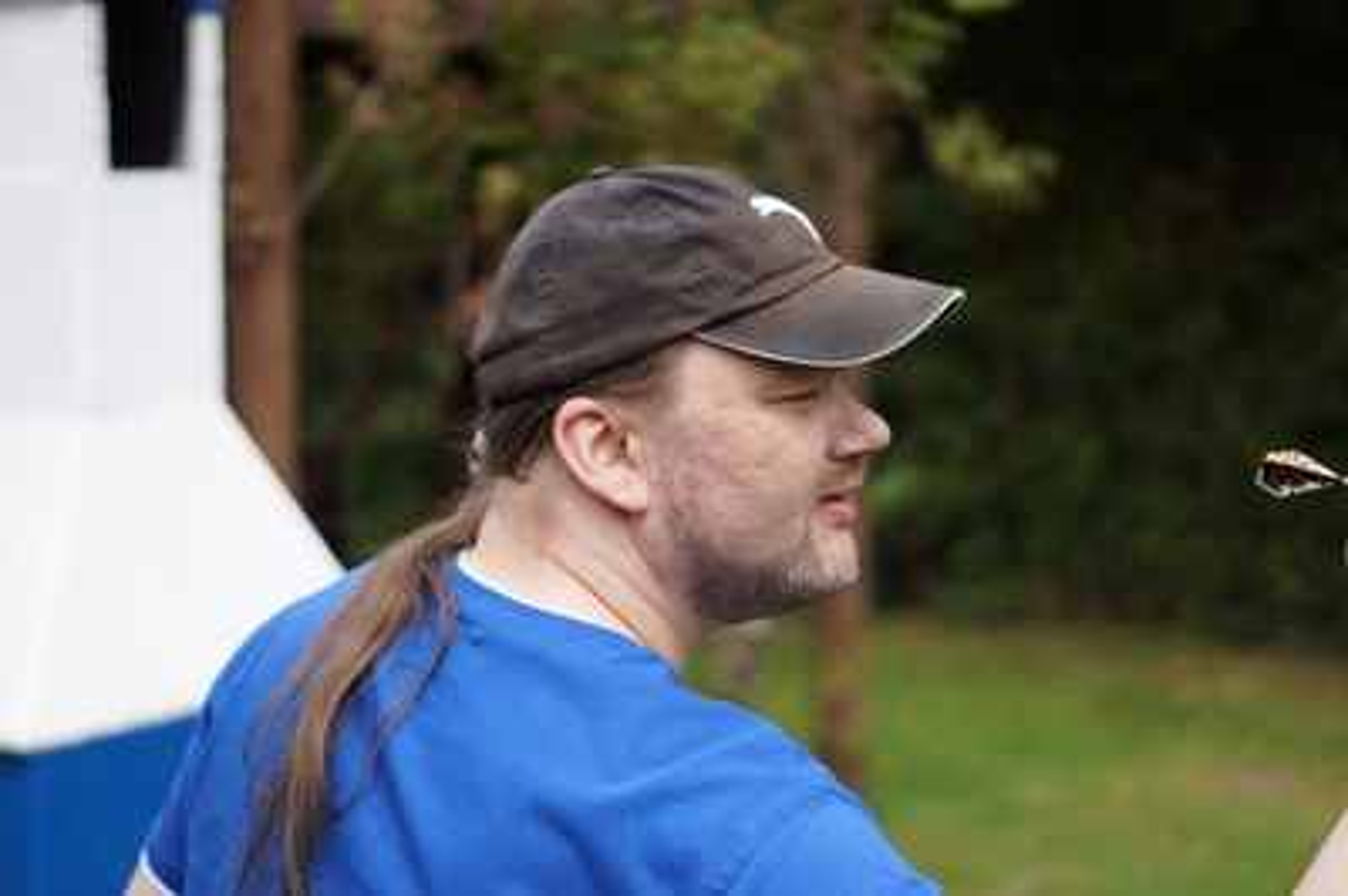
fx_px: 2806
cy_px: 448
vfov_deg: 18.2
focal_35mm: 75
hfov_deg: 27.0
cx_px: 674
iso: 100
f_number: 1.8
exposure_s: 1/2500
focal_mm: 50
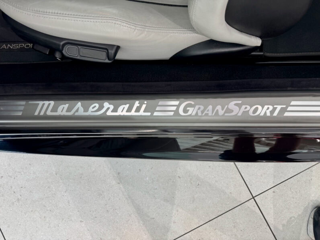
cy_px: 120
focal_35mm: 24
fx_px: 222
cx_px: 160
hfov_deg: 71.6
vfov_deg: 56.8
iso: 125
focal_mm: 6.8
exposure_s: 1/50
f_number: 1.8
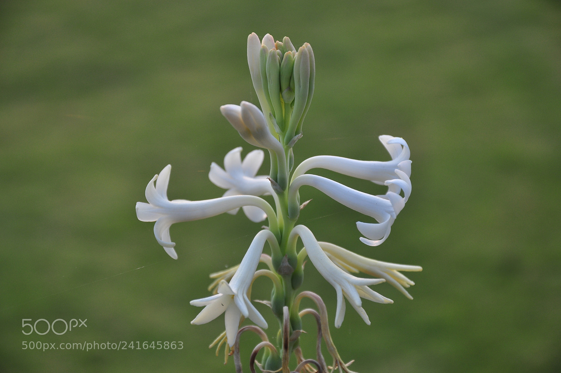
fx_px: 1868
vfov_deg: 11.4
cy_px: 186
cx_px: 280
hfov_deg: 17.1
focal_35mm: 120
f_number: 5.6
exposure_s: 1/250
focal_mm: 80
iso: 200
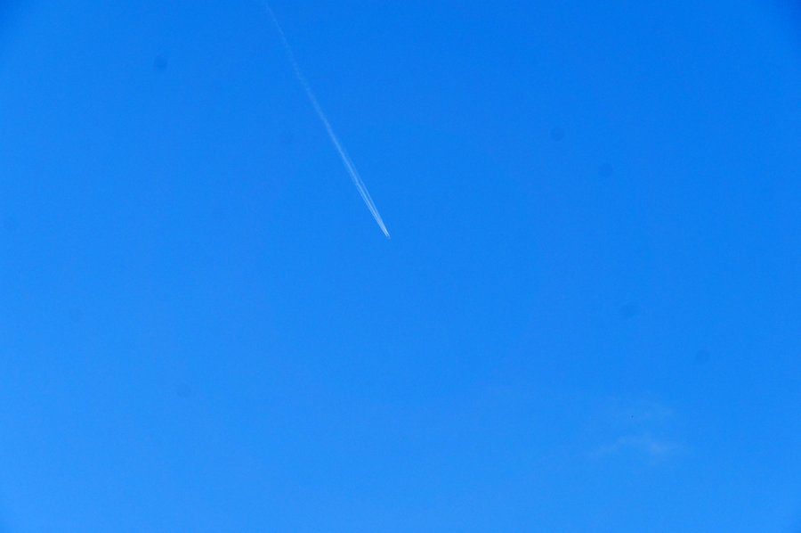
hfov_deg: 12.5
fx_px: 3667
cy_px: 266
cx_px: 400
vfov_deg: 8.3
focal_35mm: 165
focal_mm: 110
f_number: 10
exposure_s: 1/1000
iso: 200
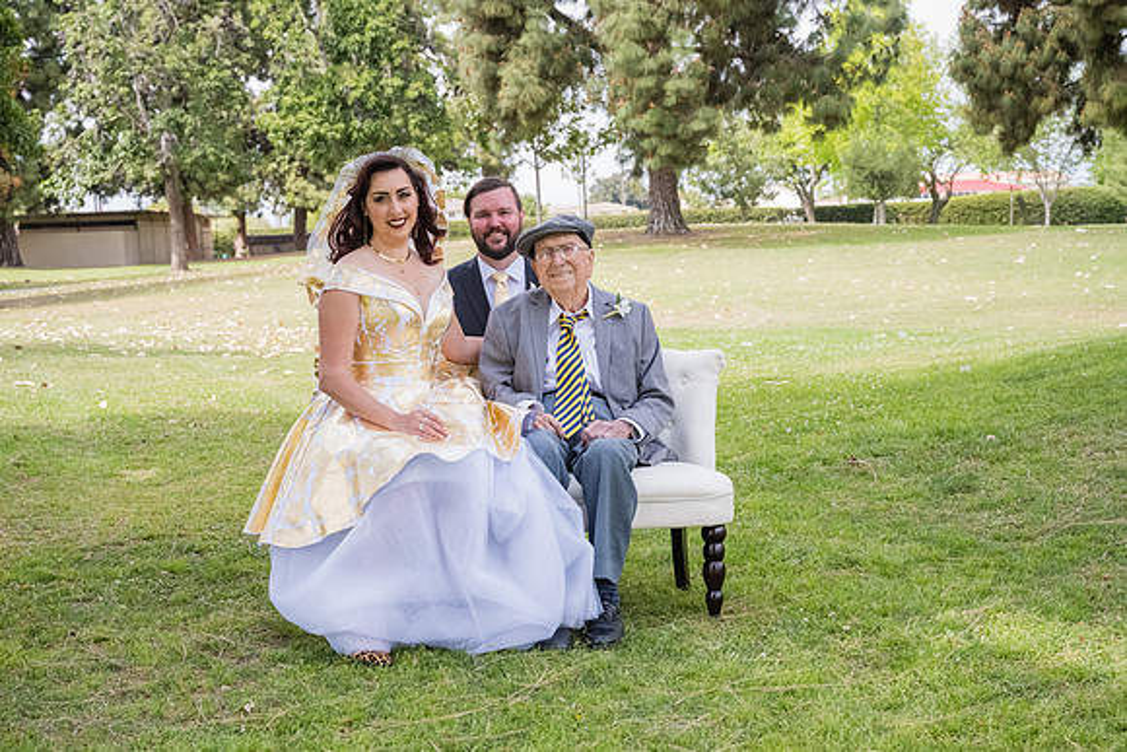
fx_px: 1597
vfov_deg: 26.5
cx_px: 564
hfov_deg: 38.9
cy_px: 376
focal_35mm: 51
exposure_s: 1/1250
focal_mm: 51
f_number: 6.3
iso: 1250
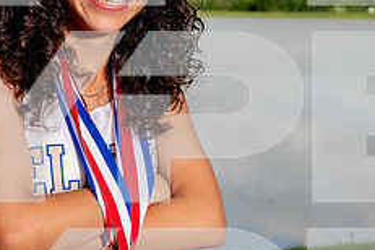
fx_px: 1177
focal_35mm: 113
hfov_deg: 18.0
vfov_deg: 12.1
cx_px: 86
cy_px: 118
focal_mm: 45
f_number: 5.6
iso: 100
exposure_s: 1/640
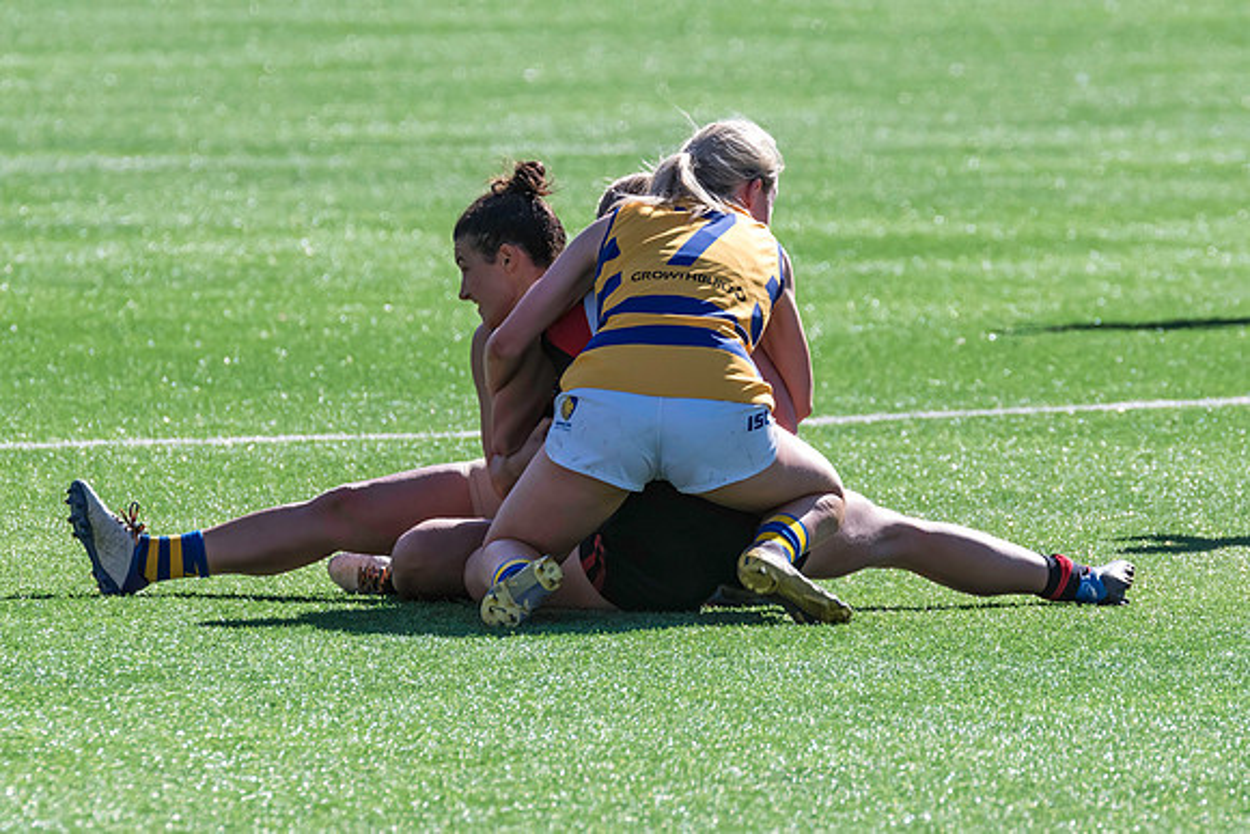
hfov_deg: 3.2
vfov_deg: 2.2
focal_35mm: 636
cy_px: 277
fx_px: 22085
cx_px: 569
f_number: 8
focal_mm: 380
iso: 800
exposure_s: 1/1600
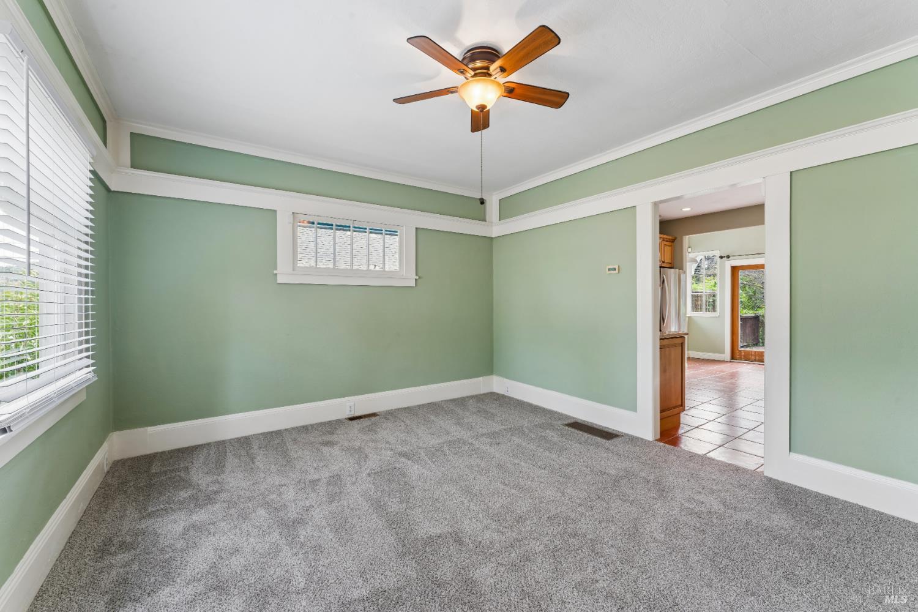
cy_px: 306
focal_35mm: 15
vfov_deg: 77.7
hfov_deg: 100.8
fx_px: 380
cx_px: 459
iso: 100
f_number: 13
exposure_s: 1/1.67
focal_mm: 14.9
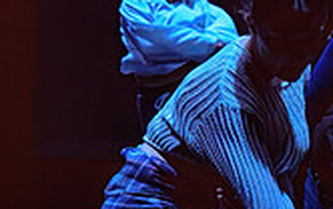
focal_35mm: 93
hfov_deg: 21.8
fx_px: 845
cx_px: 305
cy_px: 172
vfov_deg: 14.0
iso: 5000
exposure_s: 1/300
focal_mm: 24
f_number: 2.8
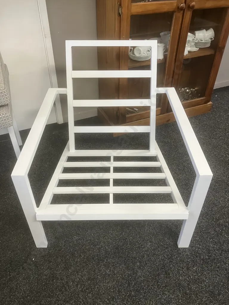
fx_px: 247
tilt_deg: -38.7
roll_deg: +0.2
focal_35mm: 28
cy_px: 152
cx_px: 114
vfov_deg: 63.4
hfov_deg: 49.7
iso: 160
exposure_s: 1/50
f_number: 1.8
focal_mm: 3.99
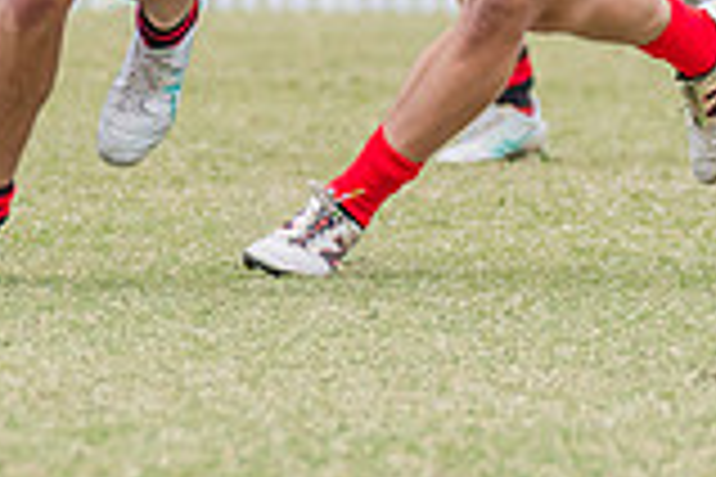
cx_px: 572
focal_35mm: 1483
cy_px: -170
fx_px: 29493
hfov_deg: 1.4
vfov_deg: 0.9
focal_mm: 290
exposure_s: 1/1250
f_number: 7.1
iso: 800
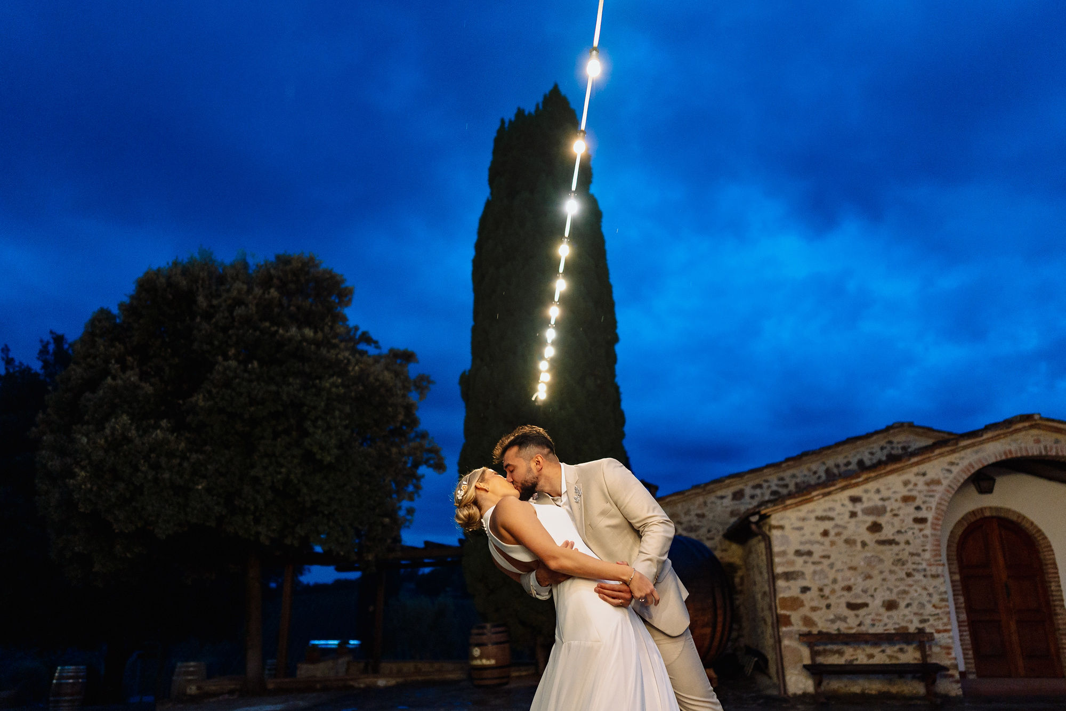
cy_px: 339
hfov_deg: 68.1
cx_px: 534
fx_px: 789
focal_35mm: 27
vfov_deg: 48.5
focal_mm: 24
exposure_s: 1/250
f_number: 1.4
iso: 1250
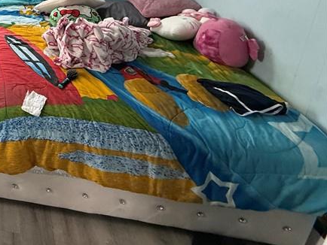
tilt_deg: -12.7
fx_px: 312
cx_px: -57
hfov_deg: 40.6
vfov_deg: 36.8
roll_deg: +0.3
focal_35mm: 33
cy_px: -19
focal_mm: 2.22
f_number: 2.2
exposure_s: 1/99
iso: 320
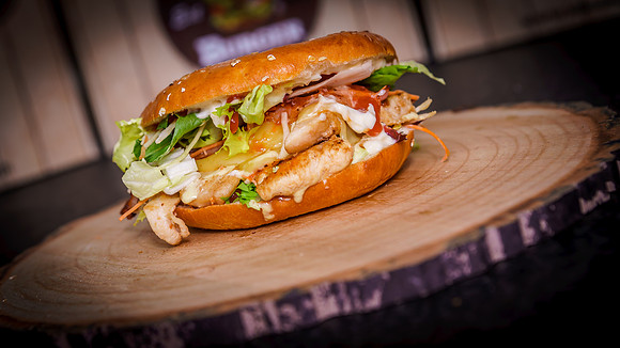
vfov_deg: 12.9
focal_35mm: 94
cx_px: 235
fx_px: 1543
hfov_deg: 22.7
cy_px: 140
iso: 100
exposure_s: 1/250
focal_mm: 70
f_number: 4
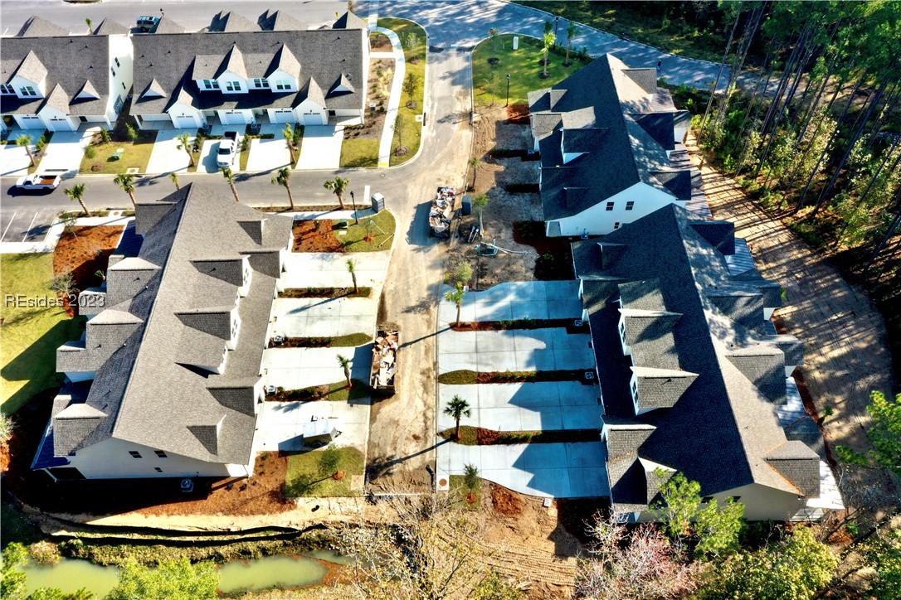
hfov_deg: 65.5
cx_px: 450
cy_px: 300
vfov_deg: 46.4
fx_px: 701
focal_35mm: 28
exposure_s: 1/60
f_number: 11
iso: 100
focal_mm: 10.26
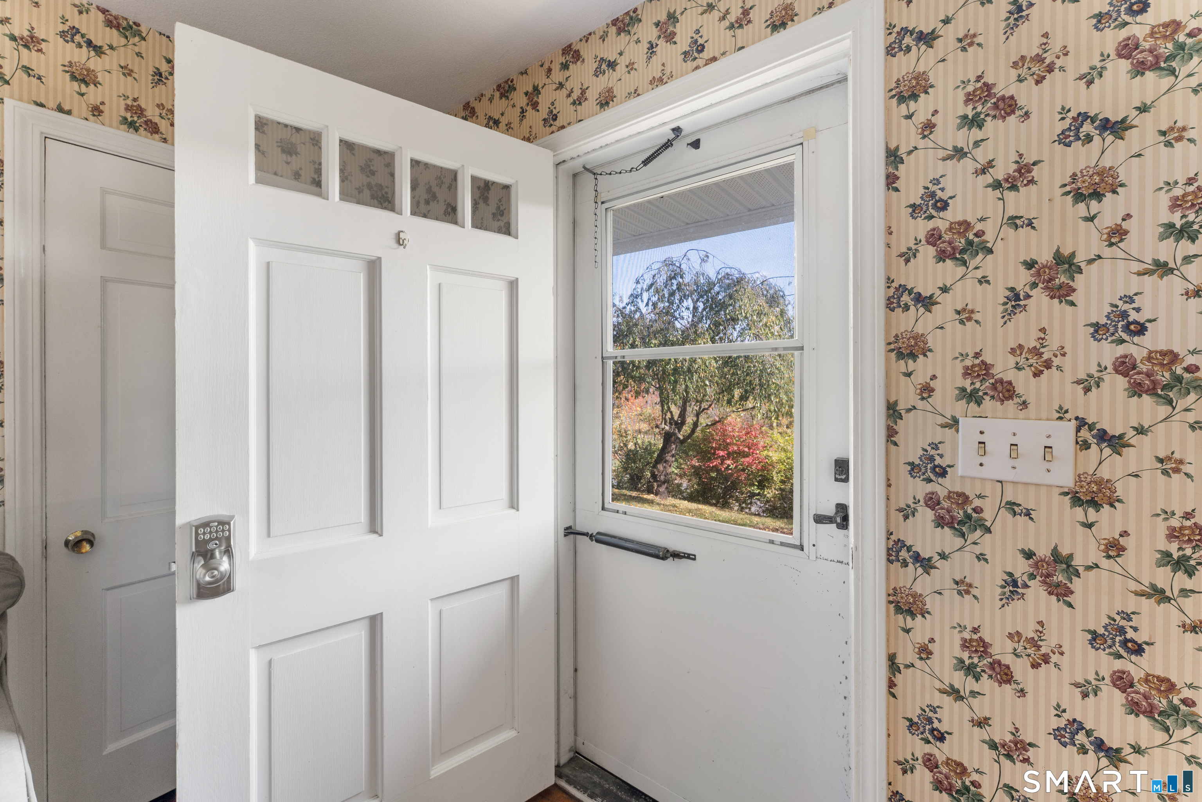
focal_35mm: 14
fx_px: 467
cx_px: 601
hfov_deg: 104.3
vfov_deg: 81.2
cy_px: 401
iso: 800
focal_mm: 14
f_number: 8
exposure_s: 1/4
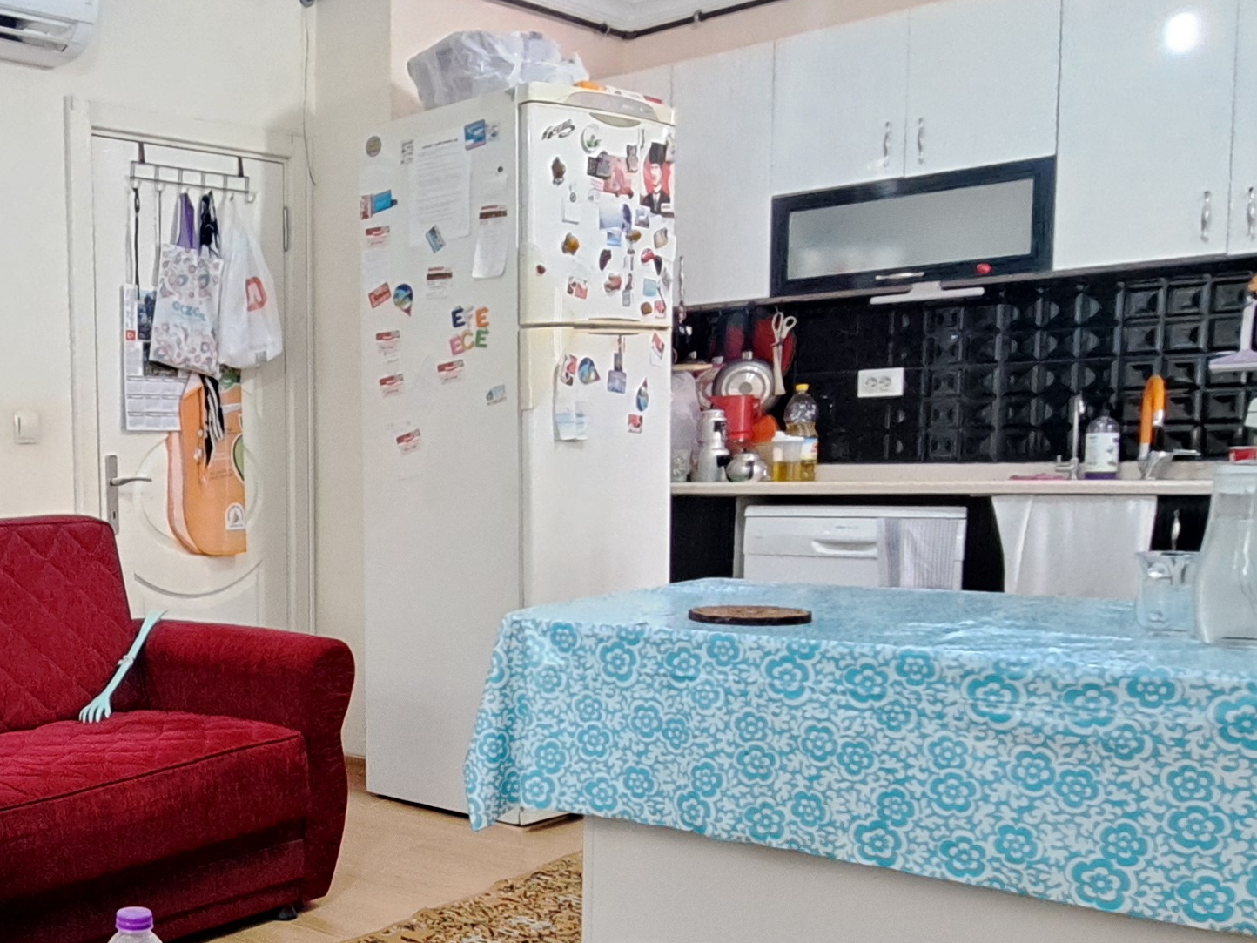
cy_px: 646
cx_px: 46
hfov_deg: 44.8
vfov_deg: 39.1
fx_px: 1307
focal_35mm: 36
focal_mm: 1.74
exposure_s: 1/25
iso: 400
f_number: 2.2
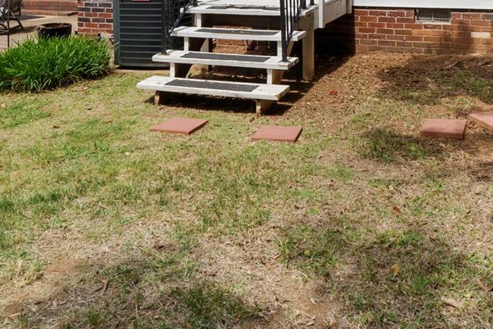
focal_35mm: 48
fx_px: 657
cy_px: -75
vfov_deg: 25.1
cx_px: 330
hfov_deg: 40.6
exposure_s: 1/160
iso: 250
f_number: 9
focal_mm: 12
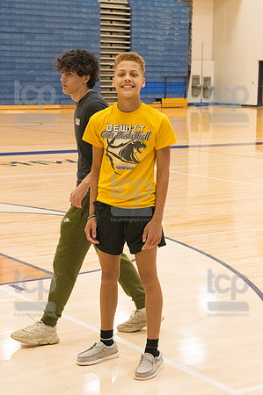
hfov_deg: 16.6
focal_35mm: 82
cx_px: 132
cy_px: 198
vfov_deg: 24.8
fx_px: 901
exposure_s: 1/400
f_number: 5.6
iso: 10000
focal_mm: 55
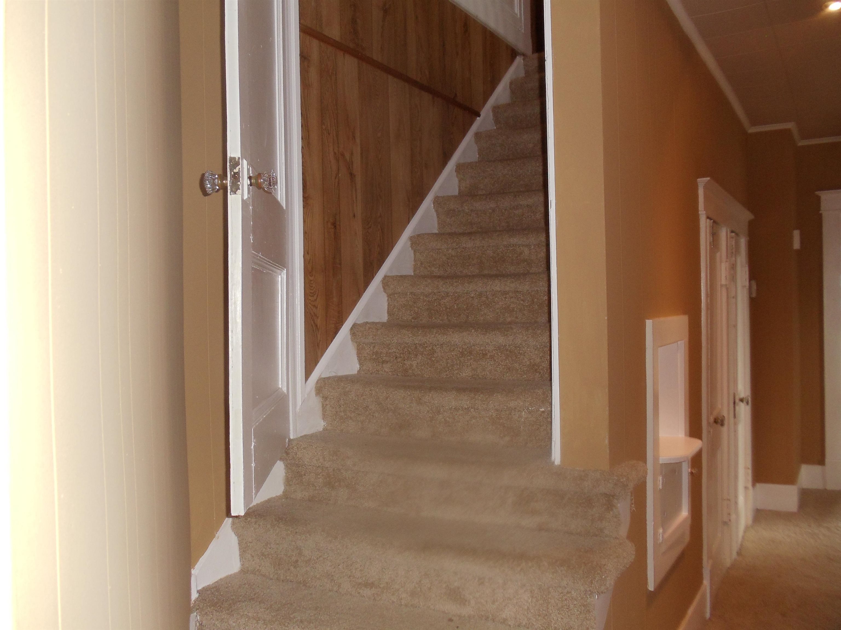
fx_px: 1069
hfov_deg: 42.9
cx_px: 420
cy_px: 315
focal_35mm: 44
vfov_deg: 32.9
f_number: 3.5
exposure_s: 1/30
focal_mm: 6
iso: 200
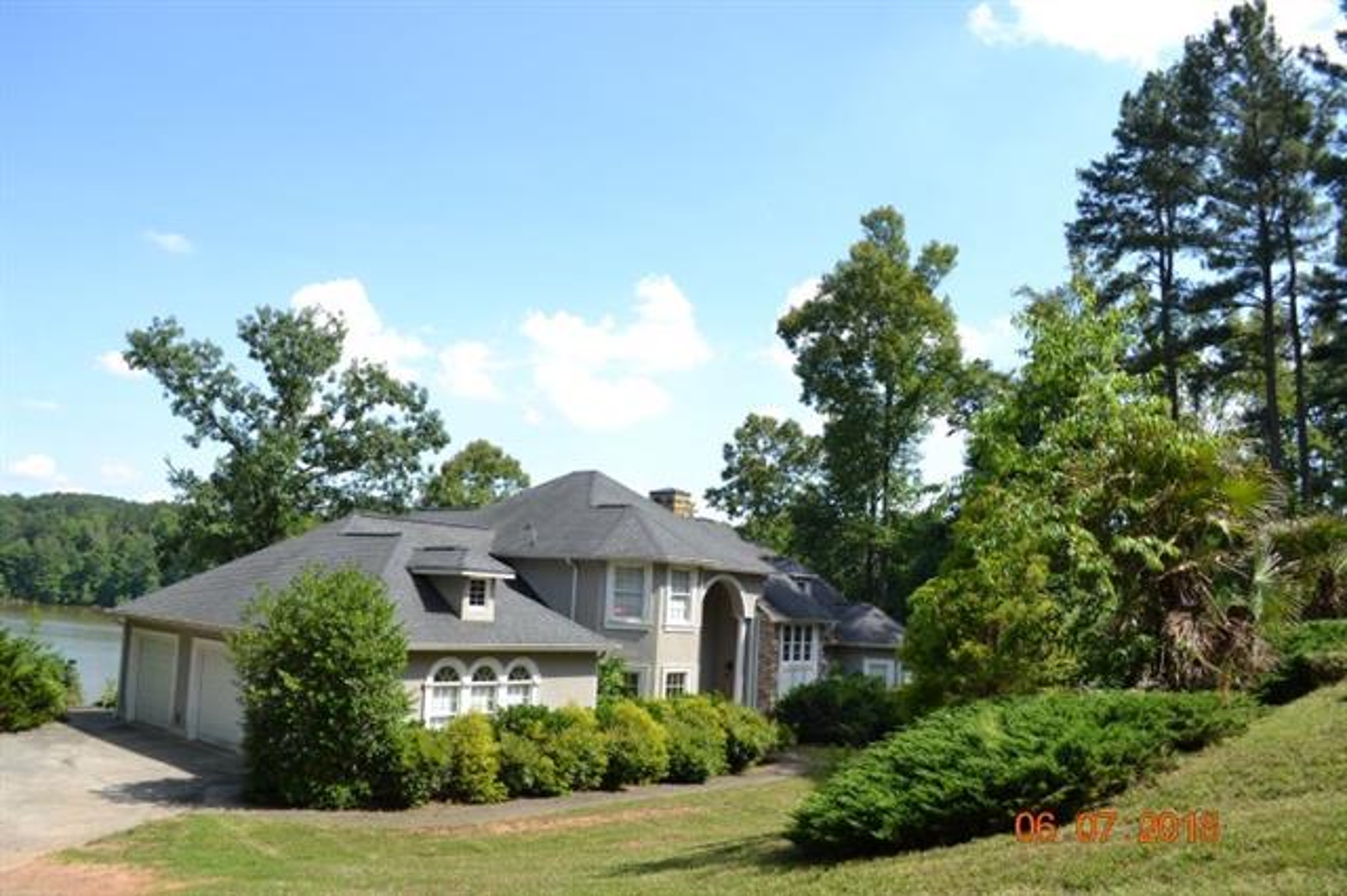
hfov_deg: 67.4
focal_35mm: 27
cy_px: 448
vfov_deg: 47.9
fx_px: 1010
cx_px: 674
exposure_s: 1/200
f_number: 7.1
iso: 100
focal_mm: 18
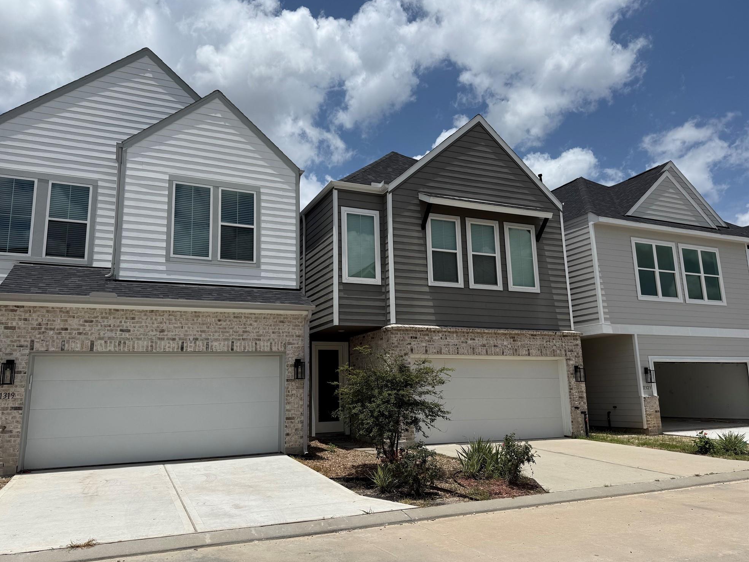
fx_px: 541
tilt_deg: +10.5
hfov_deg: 69.4
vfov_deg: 54.9
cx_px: 359
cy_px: 283
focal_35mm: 25
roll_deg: +1.4
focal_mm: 6.76
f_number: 1.78
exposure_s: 1/11905
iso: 80
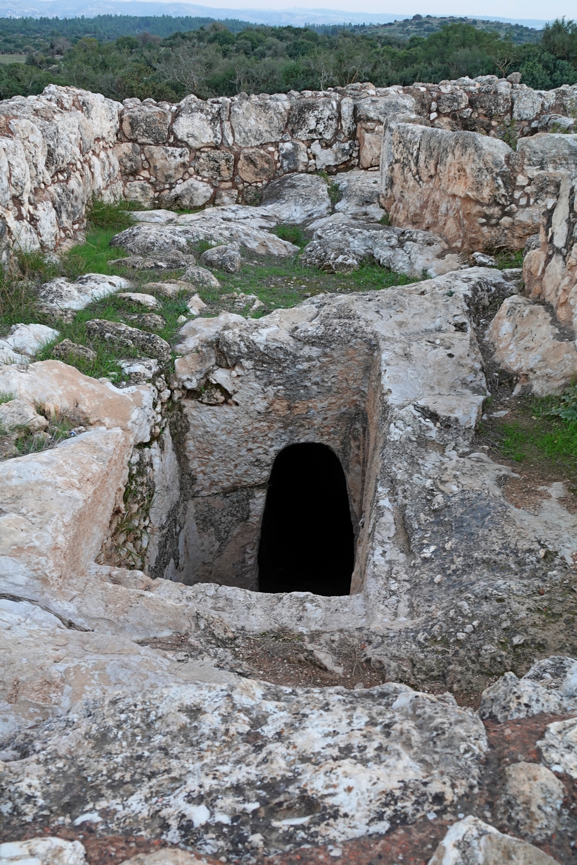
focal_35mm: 32
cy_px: 432
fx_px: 769
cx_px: 288
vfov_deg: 58.7
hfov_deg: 41.1
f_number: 4.5
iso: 200
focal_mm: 11.77
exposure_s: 1/13
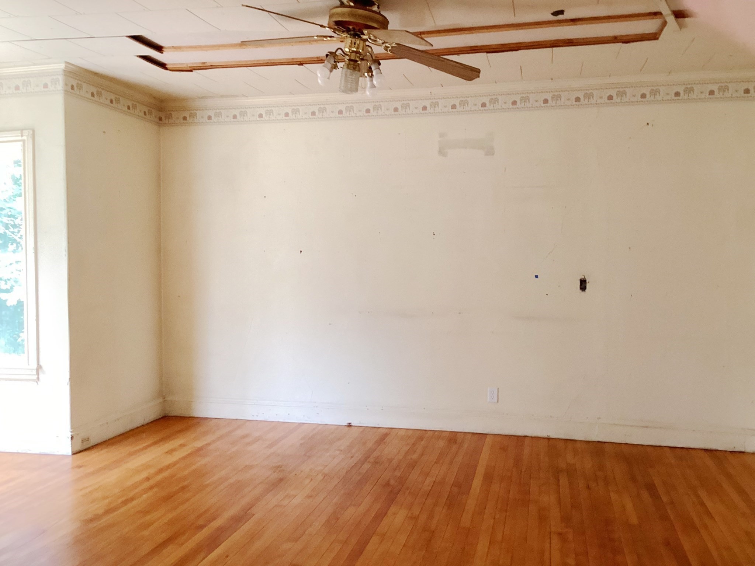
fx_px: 676
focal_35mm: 31
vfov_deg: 45.5
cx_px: 378
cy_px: 283
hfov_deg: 58.3
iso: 200
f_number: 2.4
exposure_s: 1/60
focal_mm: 3.3
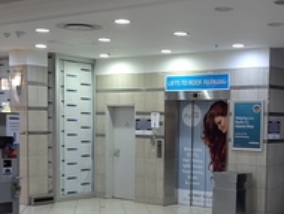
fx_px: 583
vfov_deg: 20.6
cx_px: 193
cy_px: 168
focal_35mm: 71
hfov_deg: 27.2
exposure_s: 1/50
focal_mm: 3.93
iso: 50
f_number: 1.7
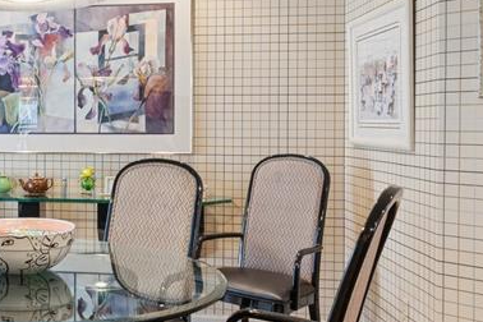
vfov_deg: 29.1
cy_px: 123
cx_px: 27
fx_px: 617
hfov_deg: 39.0
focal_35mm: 46
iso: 400
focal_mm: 11.5
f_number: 8
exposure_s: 1/13
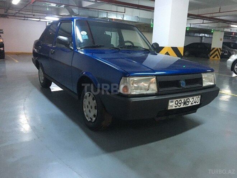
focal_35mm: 29
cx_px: 118
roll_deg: -1.6
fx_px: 199
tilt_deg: -11.3
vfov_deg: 48.2
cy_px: 89
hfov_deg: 61.7
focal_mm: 4.15
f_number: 2.2
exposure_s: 1/17
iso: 250
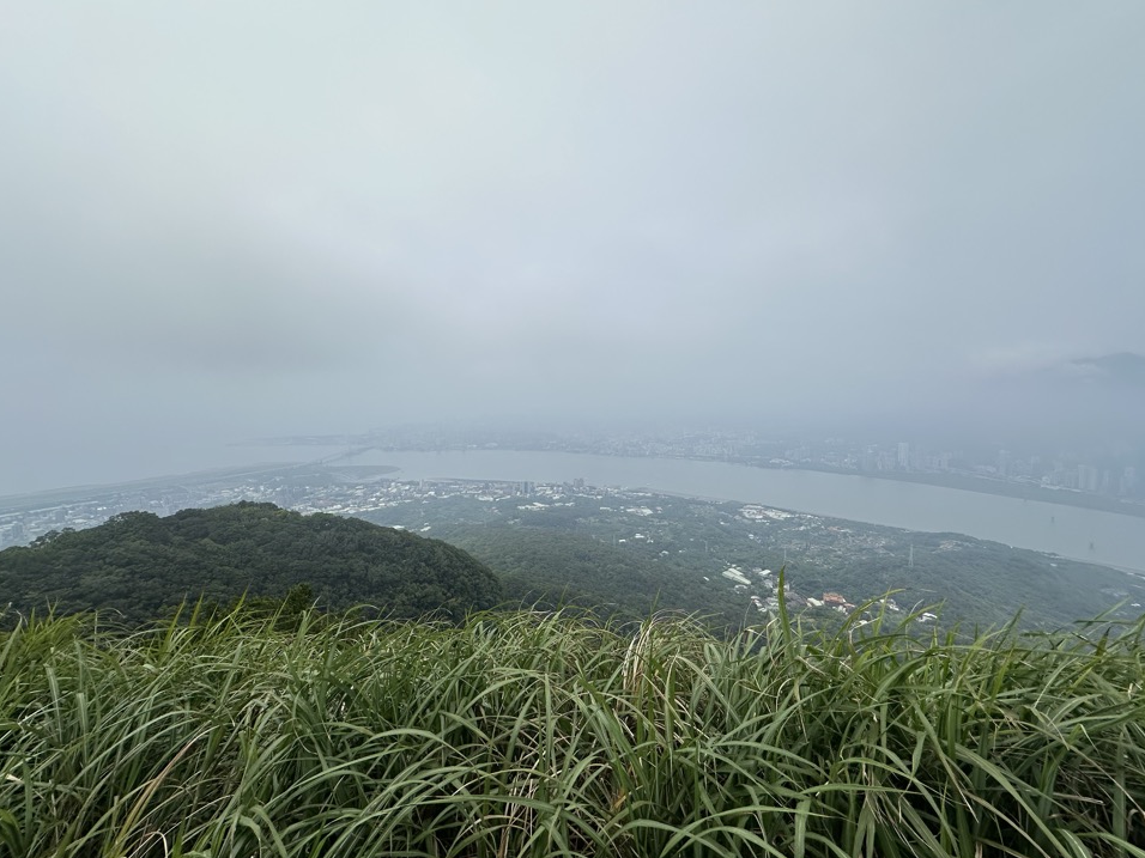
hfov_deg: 98.2
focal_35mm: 15
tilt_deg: -3.8
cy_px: 412
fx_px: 496
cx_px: 580
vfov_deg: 81.7
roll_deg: +0.1
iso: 40
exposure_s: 1/3861
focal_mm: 2.22
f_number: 2.2
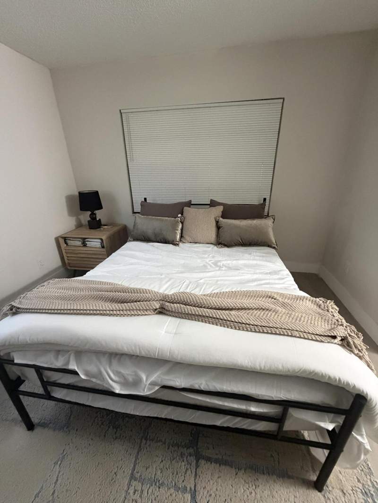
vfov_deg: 102.1
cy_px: 252
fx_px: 204
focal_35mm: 14
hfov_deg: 85.7
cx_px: 189
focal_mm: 2.22
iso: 640
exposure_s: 1/60
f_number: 2.2
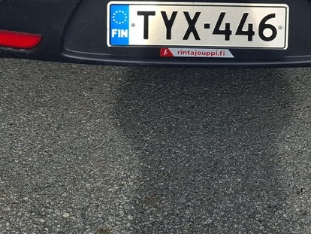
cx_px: 189
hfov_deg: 24.4
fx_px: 719
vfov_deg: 16.0
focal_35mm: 80
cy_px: -172
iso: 50
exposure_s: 1/1912
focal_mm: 5.54
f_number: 1.8
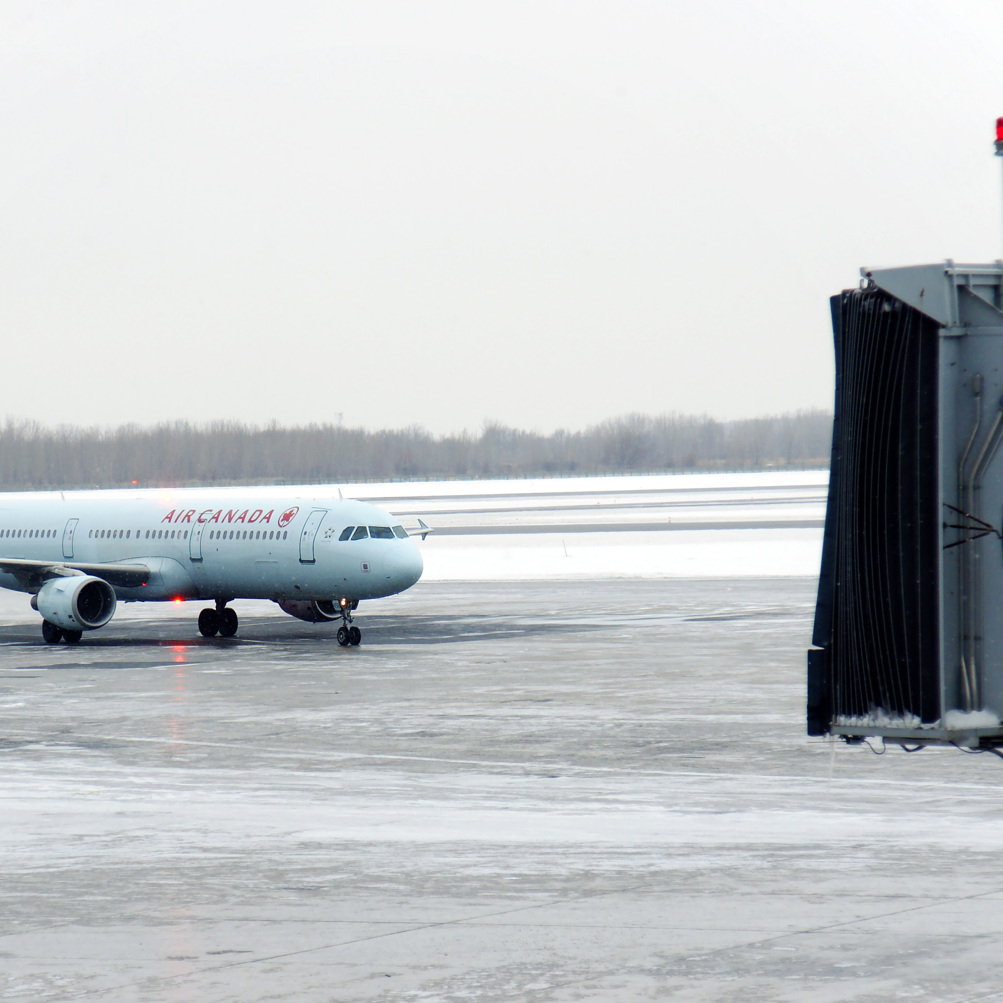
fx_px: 5114
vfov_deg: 11.2
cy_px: 556
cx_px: 376
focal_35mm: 156
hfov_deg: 11.2
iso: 160
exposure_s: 1/640
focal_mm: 70
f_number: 5.6
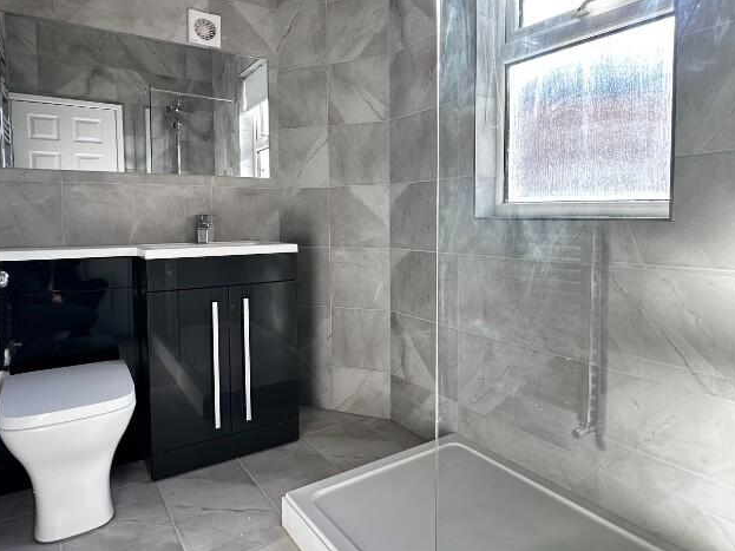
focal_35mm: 23
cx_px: 382
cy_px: 243
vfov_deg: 58.7
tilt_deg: -3.2
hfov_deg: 73.9
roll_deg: +0.4
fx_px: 488
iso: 100
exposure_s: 1/99
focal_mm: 2.22
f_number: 2.2
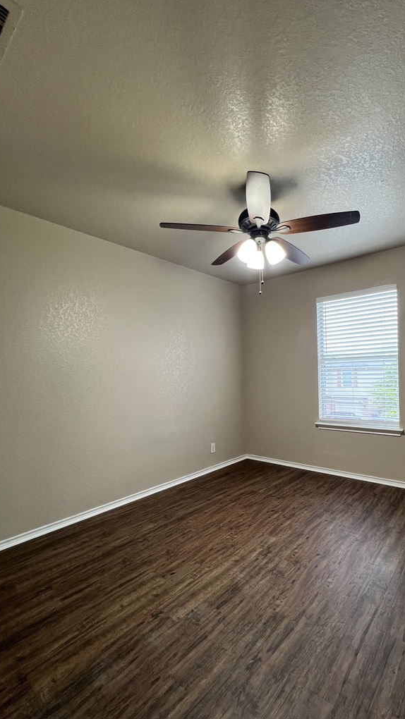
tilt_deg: -0.1
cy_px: 379
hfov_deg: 69.4
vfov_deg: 102.9
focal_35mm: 15
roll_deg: +1.7
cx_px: 253
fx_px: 286
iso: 200
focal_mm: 1.57
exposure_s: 1/60
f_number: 1.8
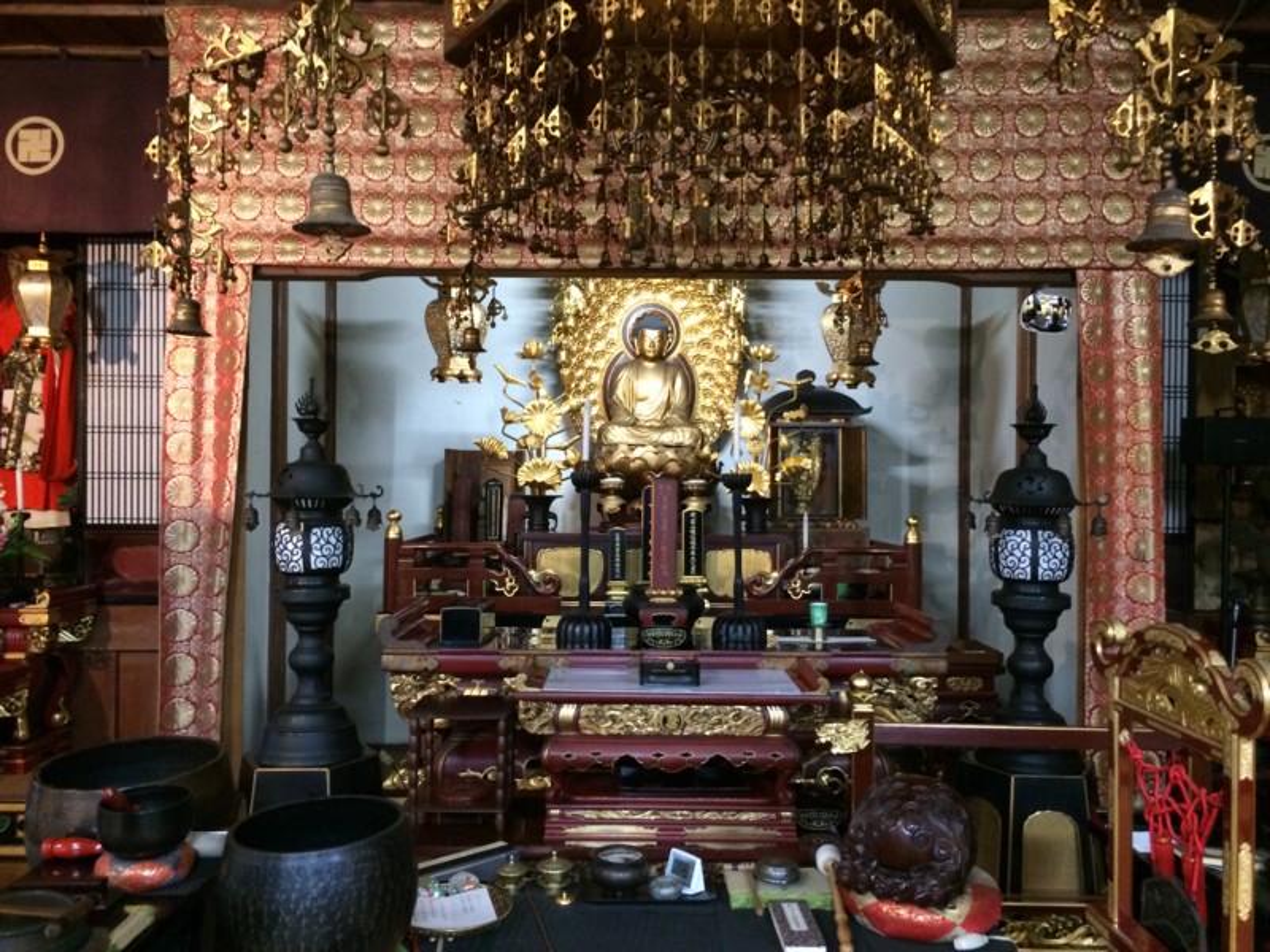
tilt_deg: -0.8
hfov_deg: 61.7
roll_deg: -0.5
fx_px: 1064
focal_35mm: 29
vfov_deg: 48.2
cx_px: 635
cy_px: 476
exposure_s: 1/15
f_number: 2.2
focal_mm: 4.15
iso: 320
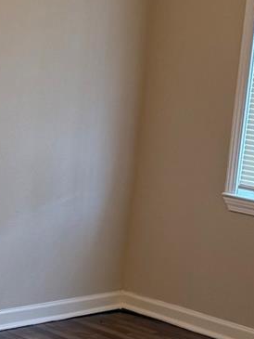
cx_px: -88
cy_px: 302
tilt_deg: -15.1
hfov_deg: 14.0
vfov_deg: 19.1
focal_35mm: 101
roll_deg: -3.1
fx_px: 988
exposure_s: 1/120
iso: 200
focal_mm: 6.76
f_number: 1.78
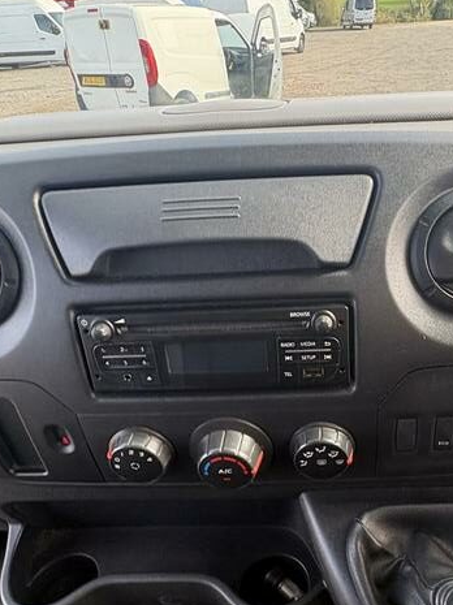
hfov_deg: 49.8
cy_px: 362
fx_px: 472
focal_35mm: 27
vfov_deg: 64.8
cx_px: 324
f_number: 2.2
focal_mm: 2.22
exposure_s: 1/99
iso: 125
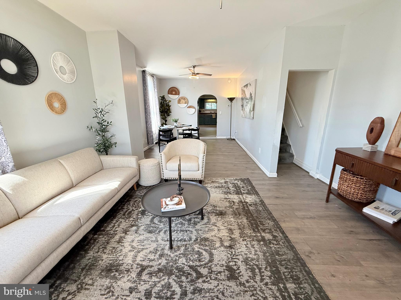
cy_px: 150
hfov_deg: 102.1
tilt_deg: -14.3
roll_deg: +0.4
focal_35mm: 14
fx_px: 162
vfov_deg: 85.7
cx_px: 200
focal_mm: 2.22
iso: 200
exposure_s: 1/120
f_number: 2.2
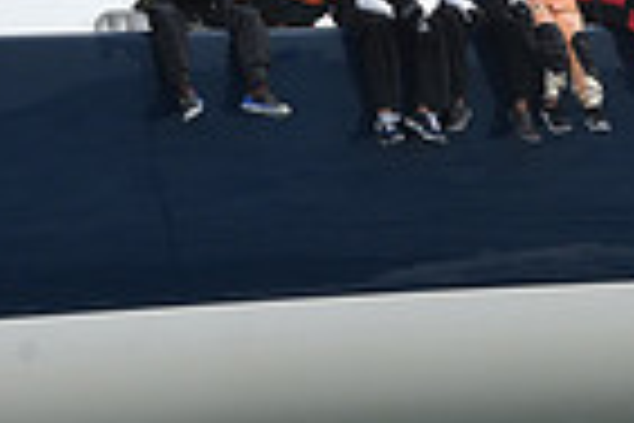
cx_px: 746
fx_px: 5072
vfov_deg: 4.8
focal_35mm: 288
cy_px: 110
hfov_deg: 7.1
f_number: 9
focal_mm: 70
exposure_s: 1/800
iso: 250
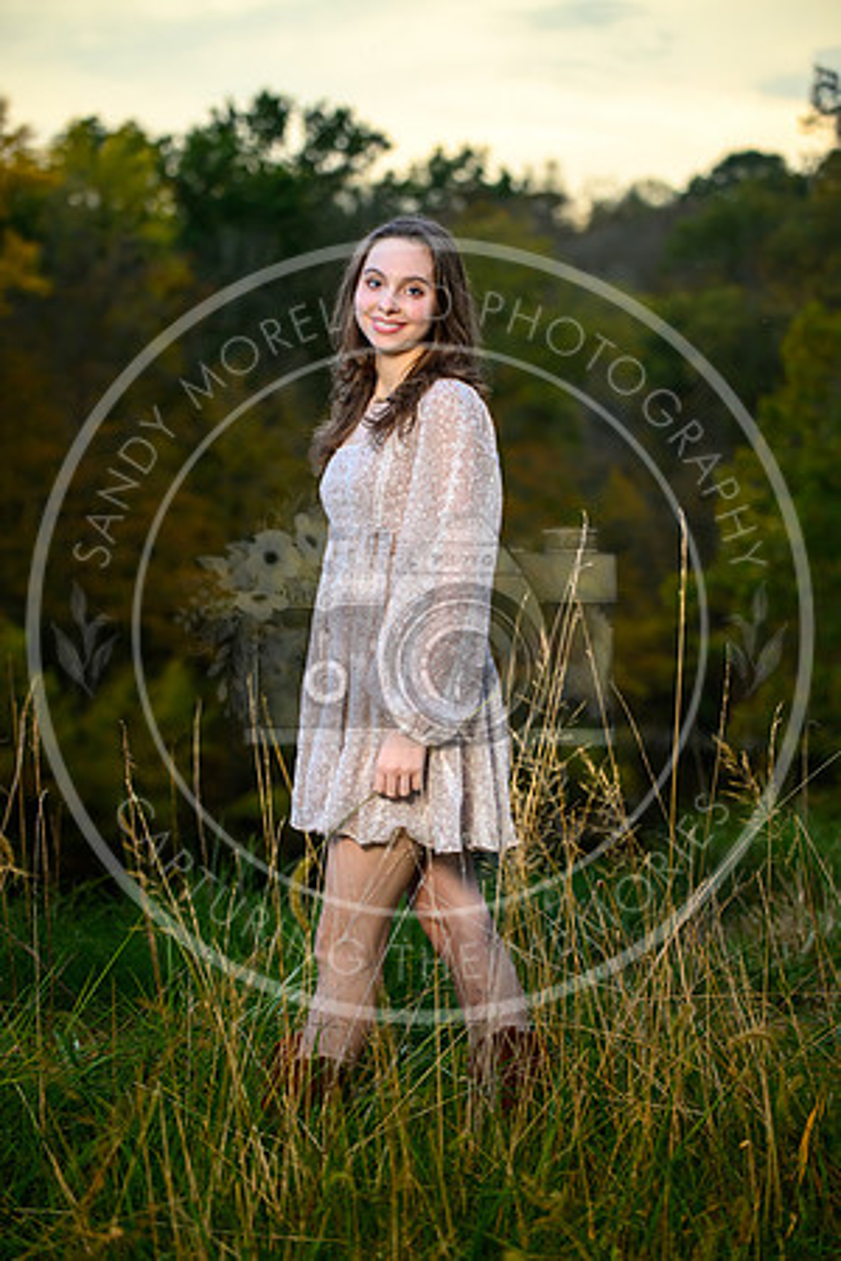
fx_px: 2453
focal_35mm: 70
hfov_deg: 19.5
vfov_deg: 28.8
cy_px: 630
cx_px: 420
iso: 1600
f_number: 2.8
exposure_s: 1/160
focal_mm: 70
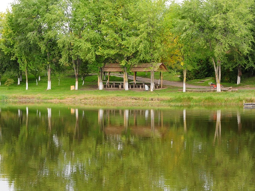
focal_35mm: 111
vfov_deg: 13.3
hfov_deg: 17.7
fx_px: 818
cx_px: 123
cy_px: 88
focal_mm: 48
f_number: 9
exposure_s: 1/320
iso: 800
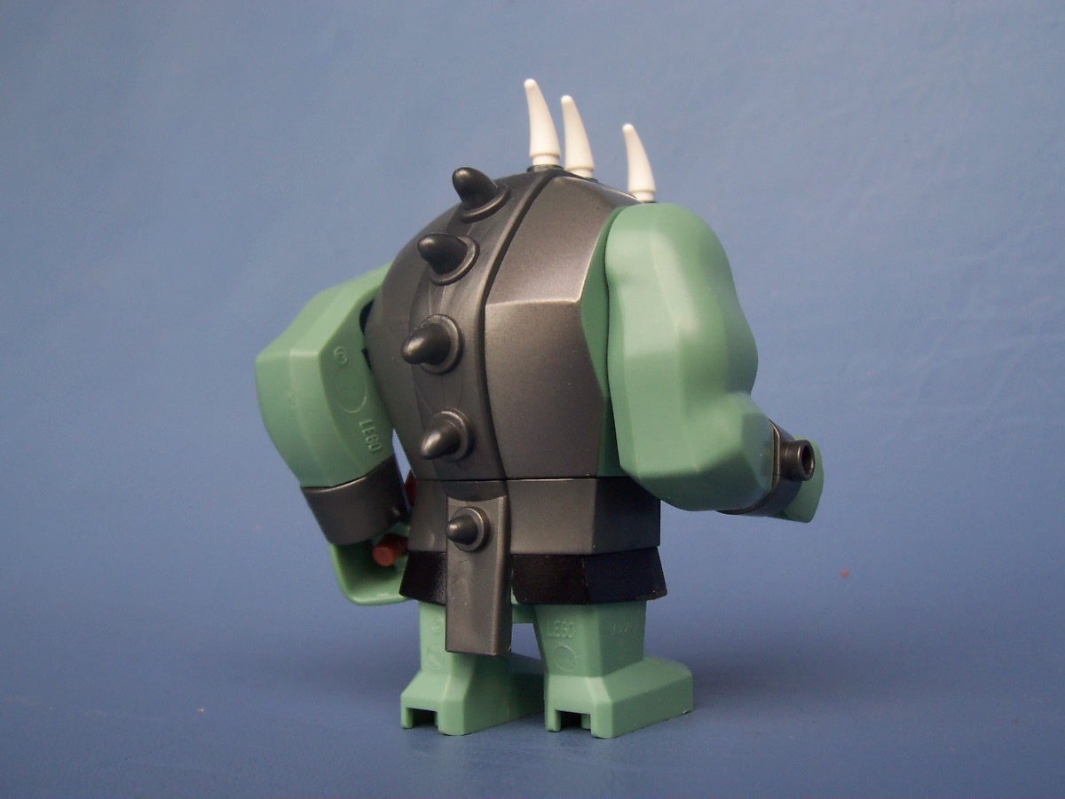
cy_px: 400
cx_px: 532
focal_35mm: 37
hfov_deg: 50.1
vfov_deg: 38.7
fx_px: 1138
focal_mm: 5.6
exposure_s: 1/180
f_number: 2.8
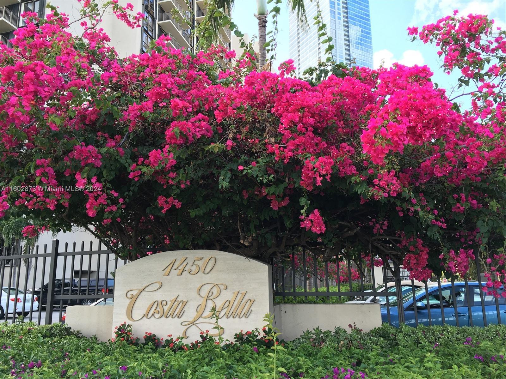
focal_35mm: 29
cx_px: 253
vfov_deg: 48.2
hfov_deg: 61.7
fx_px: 424
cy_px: 190
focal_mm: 4.15
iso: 25
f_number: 2.2
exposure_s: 1/155
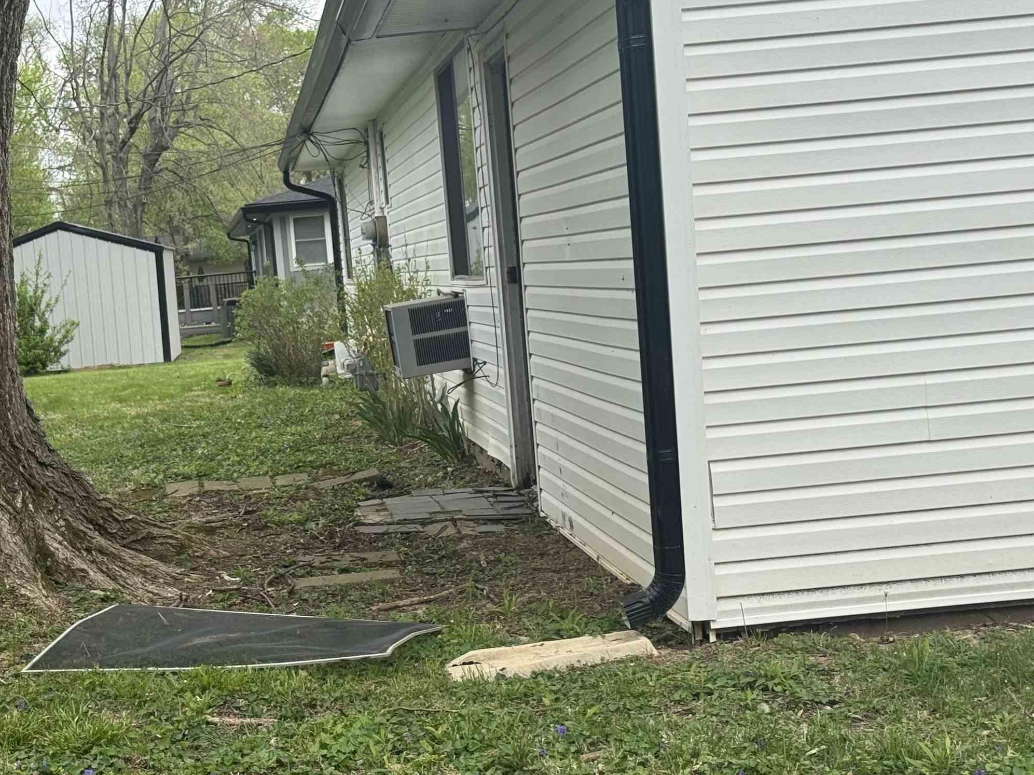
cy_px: 427
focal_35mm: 74
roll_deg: +4.9
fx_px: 2210
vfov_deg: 19.9
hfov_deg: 26.2
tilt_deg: -4.7
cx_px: 371
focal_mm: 6.76
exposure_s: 1/1287
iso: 64
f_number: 1.78
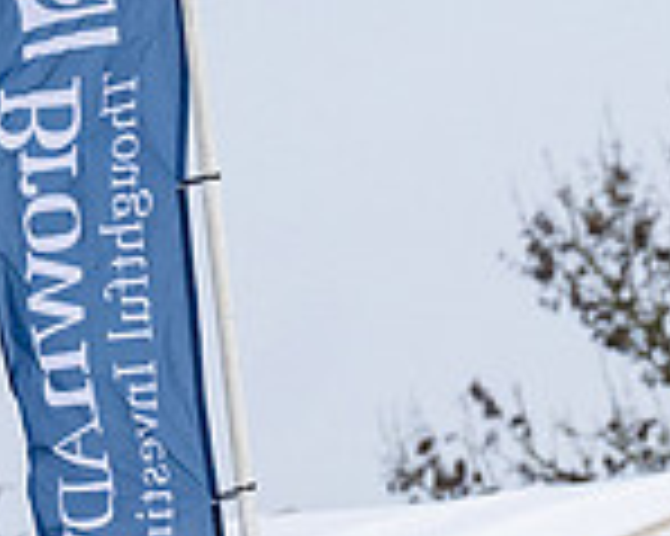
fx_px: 28417
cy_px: 487
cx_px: 297
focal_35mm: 1434
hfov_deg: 1.4
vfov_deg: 1.1
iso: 800
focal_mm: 200
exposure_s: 1/3200
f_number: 5
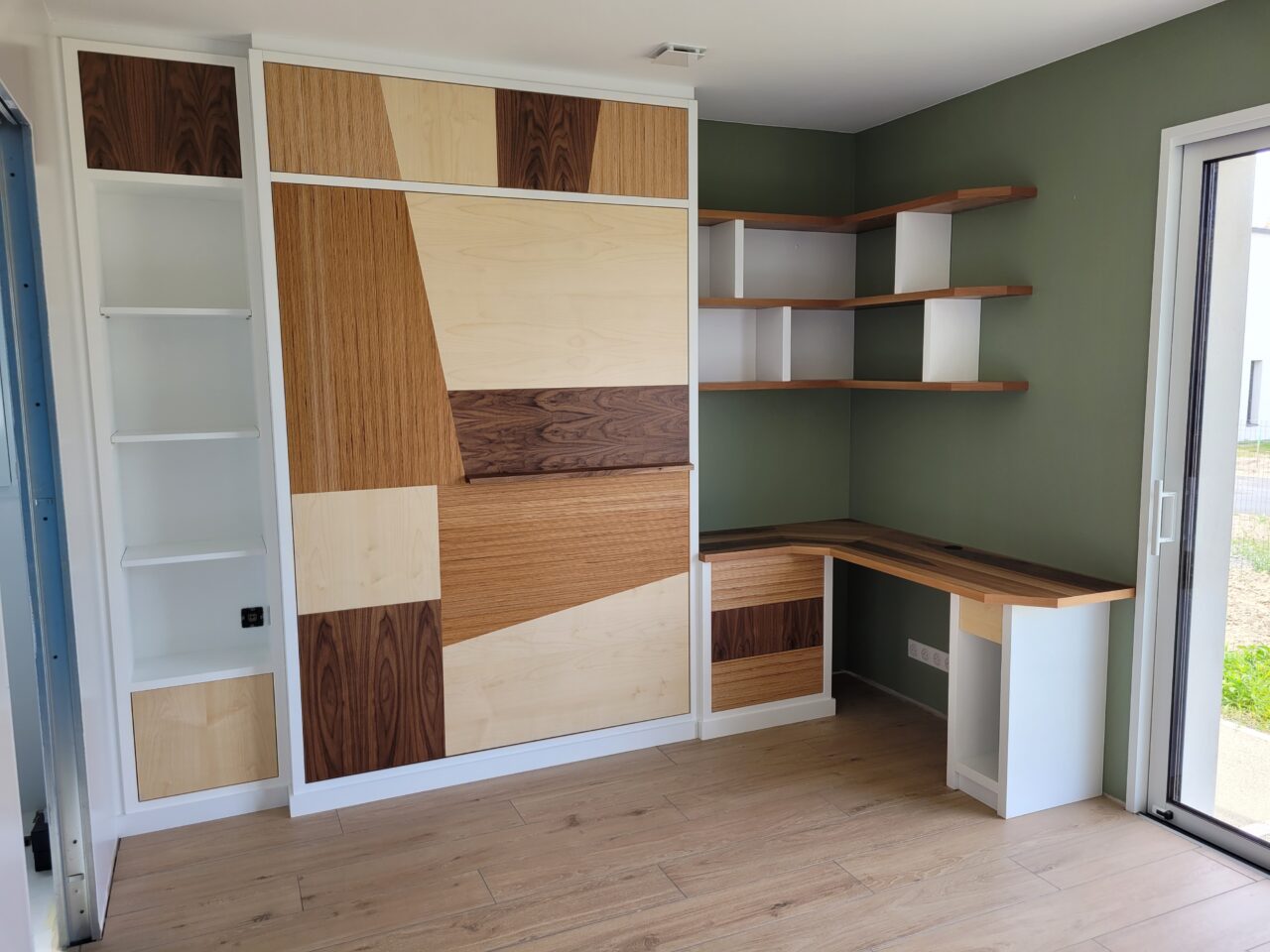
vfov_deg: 53.1
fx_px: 954
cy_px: 476
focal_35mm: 26
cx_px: 635
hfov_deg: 67.3
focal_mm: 5.4
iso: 40
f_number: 1.8
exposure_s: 1/133
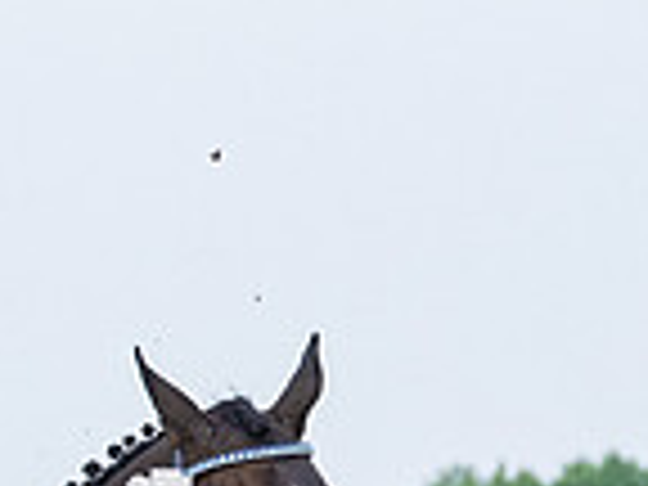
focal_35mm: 644
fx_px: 12055
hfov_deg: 3.1
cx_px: 77
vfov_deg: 2.3
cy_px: 859
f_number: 4
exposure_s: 1/1600
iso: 800
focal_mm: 70
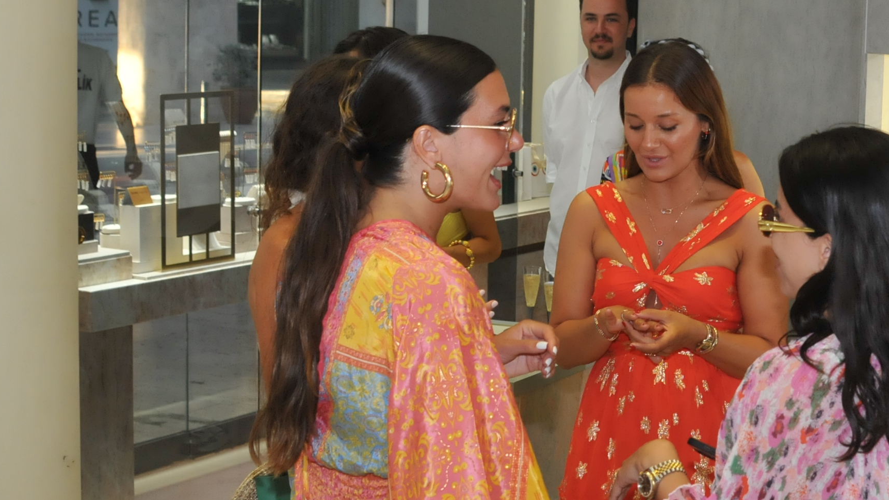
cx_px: 740
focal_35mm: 82
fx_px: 1933
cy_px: 200
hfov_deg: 25.4
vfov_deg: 14.7
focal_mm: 28
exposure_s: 1/250
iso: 800
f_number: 4.5
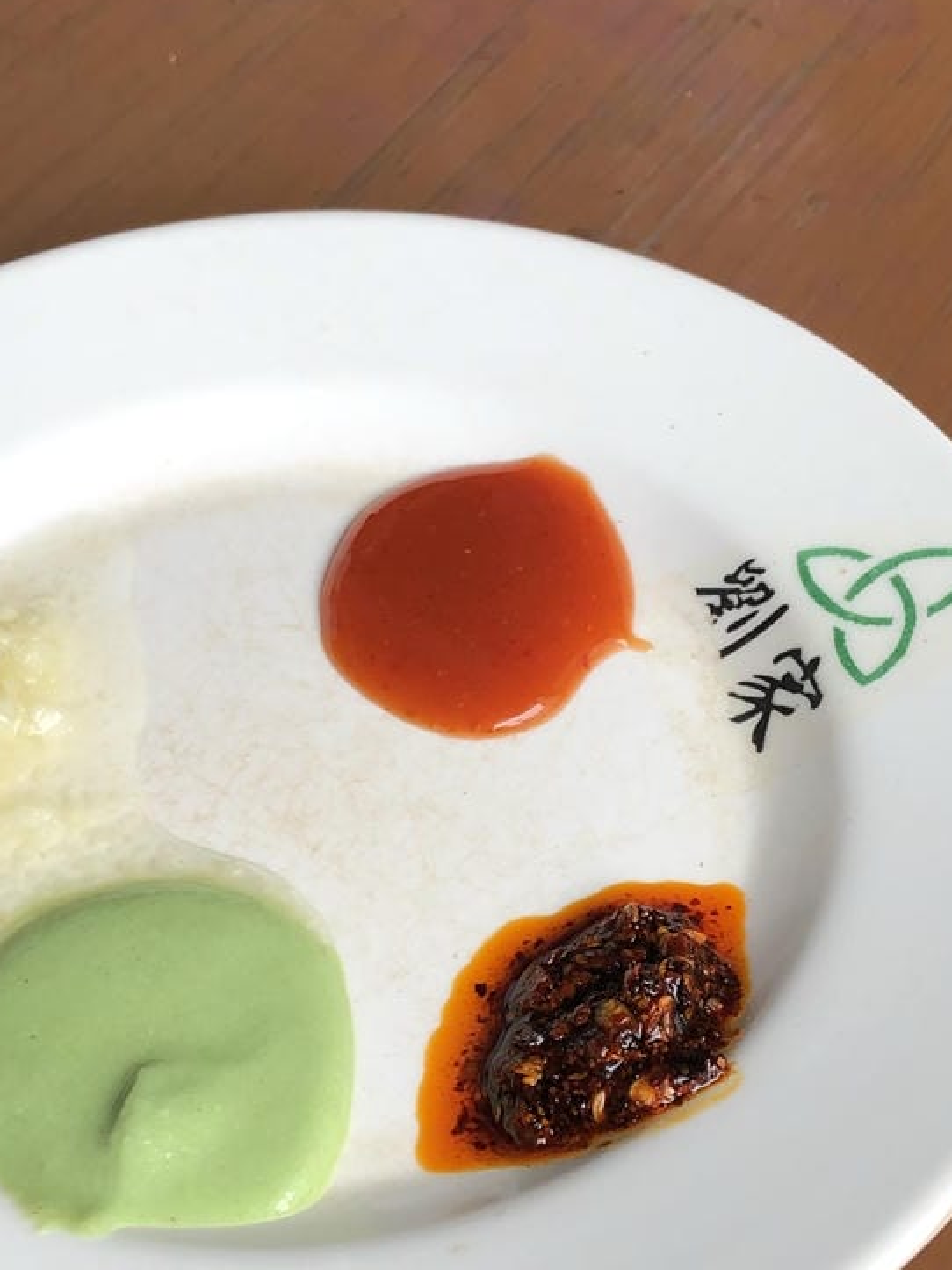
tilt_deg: -50.1
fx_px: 2274
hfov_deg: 23.6
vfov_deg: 31.1
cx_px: 450
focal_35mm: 62
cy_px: 764
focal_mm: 3.99
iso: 20
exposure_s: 1/213
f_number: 1.8
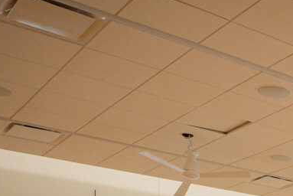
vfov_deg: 15.4
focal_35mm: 76
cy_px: 356
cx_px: 444
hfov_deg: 21.9
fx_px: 619
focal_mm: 18.1
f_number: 2.8
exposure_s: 1/1250
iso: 640
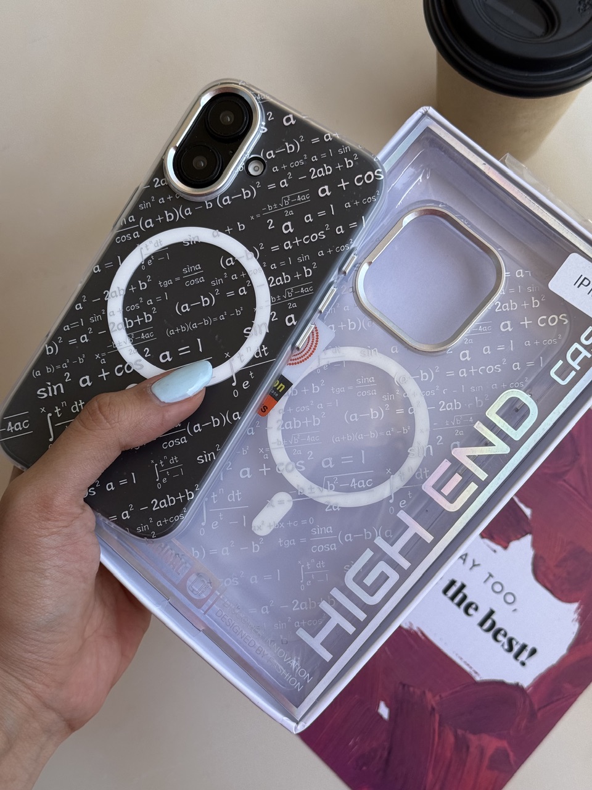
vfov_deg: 39.7
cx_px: 296
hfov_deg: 30.3
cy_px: 395
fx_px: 1095
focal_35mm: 48
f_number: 1.78
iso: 80
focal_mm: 6.76
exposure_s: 1/1133
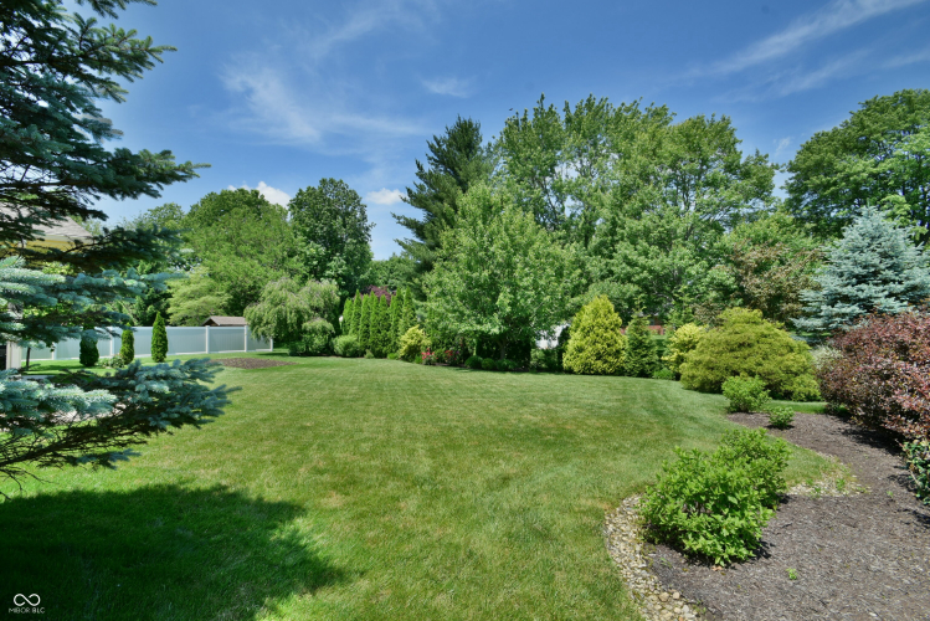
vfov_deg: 77.4
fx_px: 388
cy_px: 310
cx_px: 465
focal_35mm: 15
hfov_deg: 100.4
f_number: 10
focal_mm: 10
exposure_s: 1/80
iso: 100
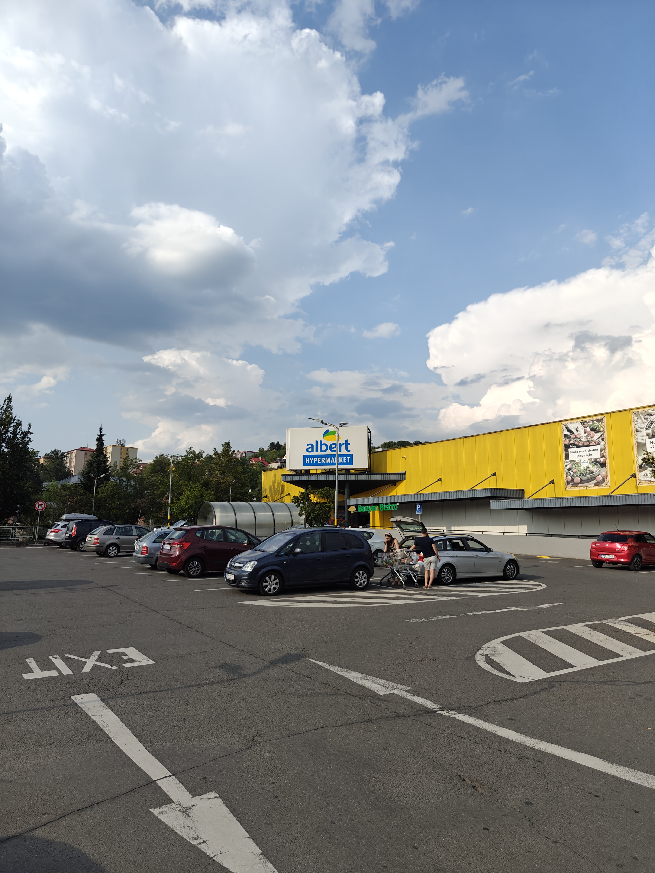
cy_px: 436
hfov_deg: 58.9
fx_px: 580
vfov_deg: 73.9
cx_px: 328
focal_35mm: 23
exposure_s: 1/2016
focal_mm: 6.06
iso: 50
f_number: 1.6
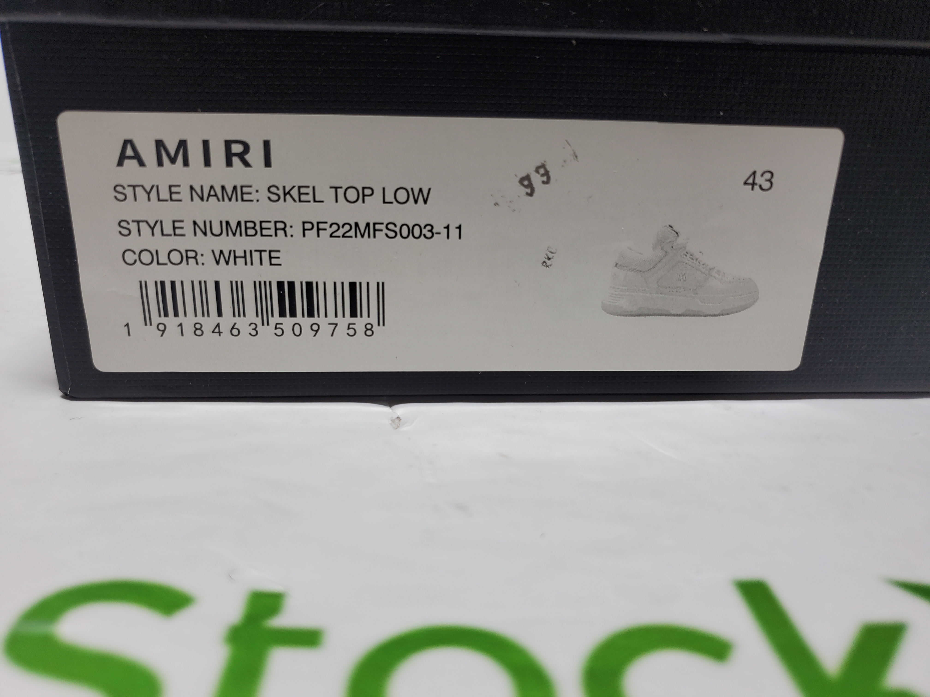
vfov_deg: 53.1
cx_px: 465
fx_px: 699
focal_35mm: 26
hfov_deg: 67.3
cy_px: 348
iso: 50
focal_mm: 4.3
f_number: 1.5
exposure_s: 1/504
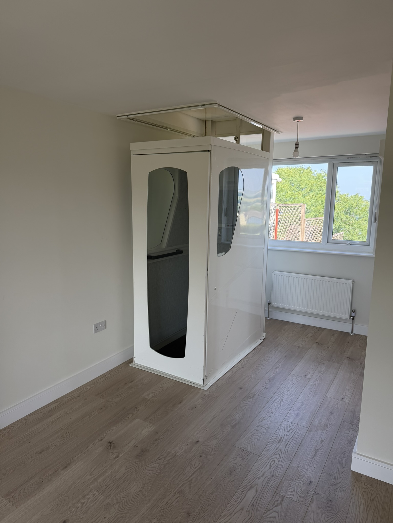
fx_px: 363
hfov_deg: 56.8
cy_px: 262
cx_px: 196
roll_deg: -1.2
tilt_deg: -9.7
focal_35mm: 24
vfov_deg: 71.6
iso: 100
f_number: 1.78
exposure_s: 1/363
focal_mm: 6.76
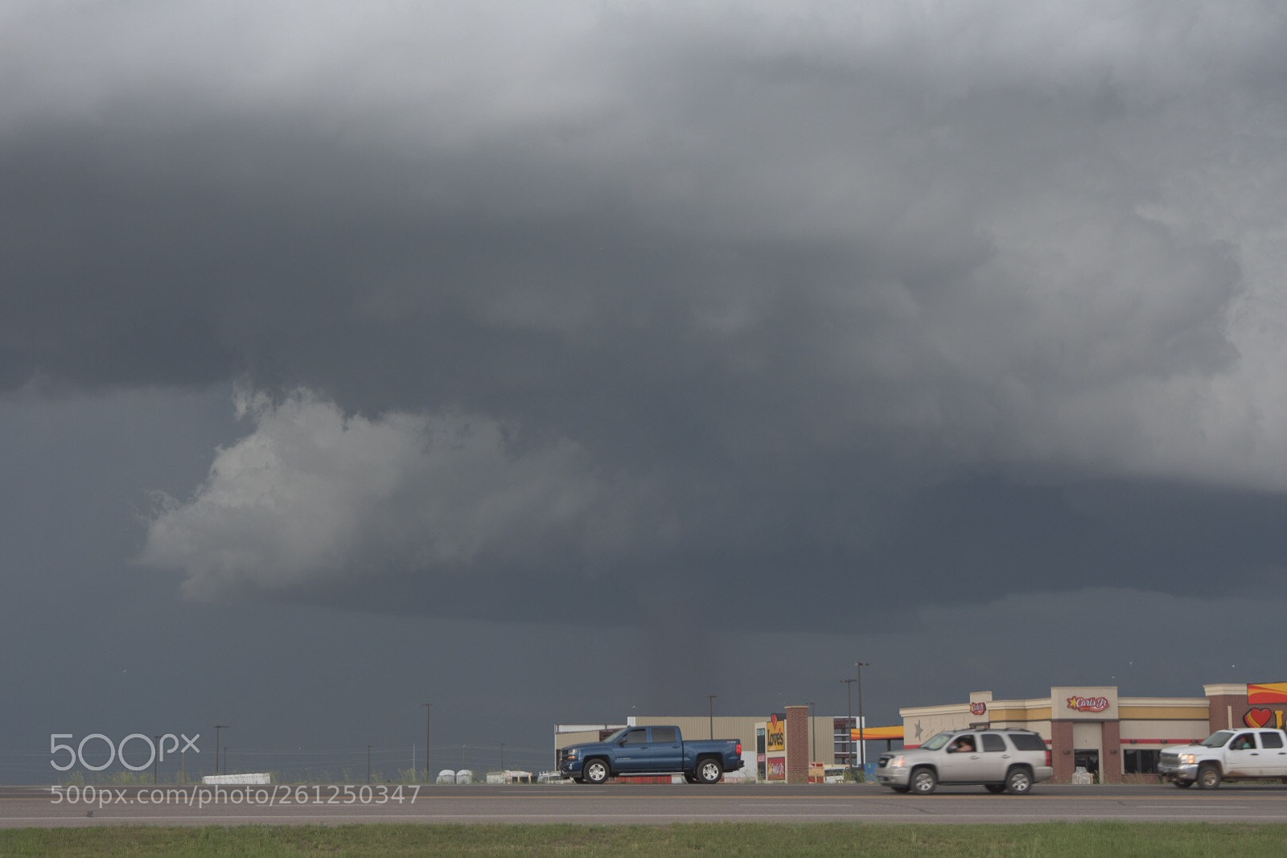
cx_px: 644
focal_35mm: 72
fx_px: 2574
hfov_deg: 28.1
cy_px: 429
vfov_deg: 18.9
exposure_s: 1/125
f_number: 5.3
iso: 100
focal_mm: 48
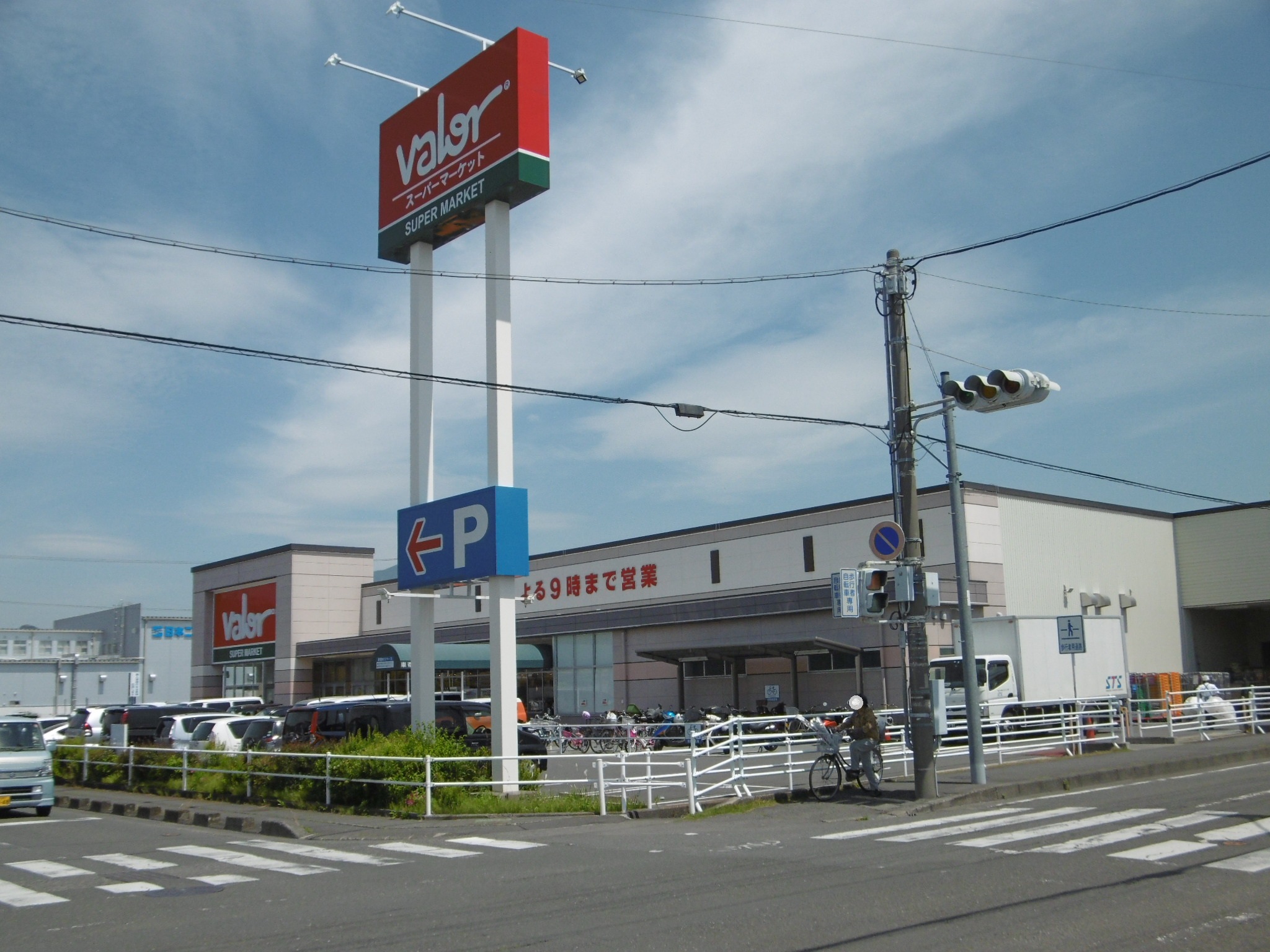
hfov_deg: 49.0
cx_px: 635
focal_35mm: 38
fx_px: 1394
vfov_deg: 37.7
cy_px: 476
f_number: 9.3
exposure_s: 1/320
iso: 100
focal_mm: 6.8
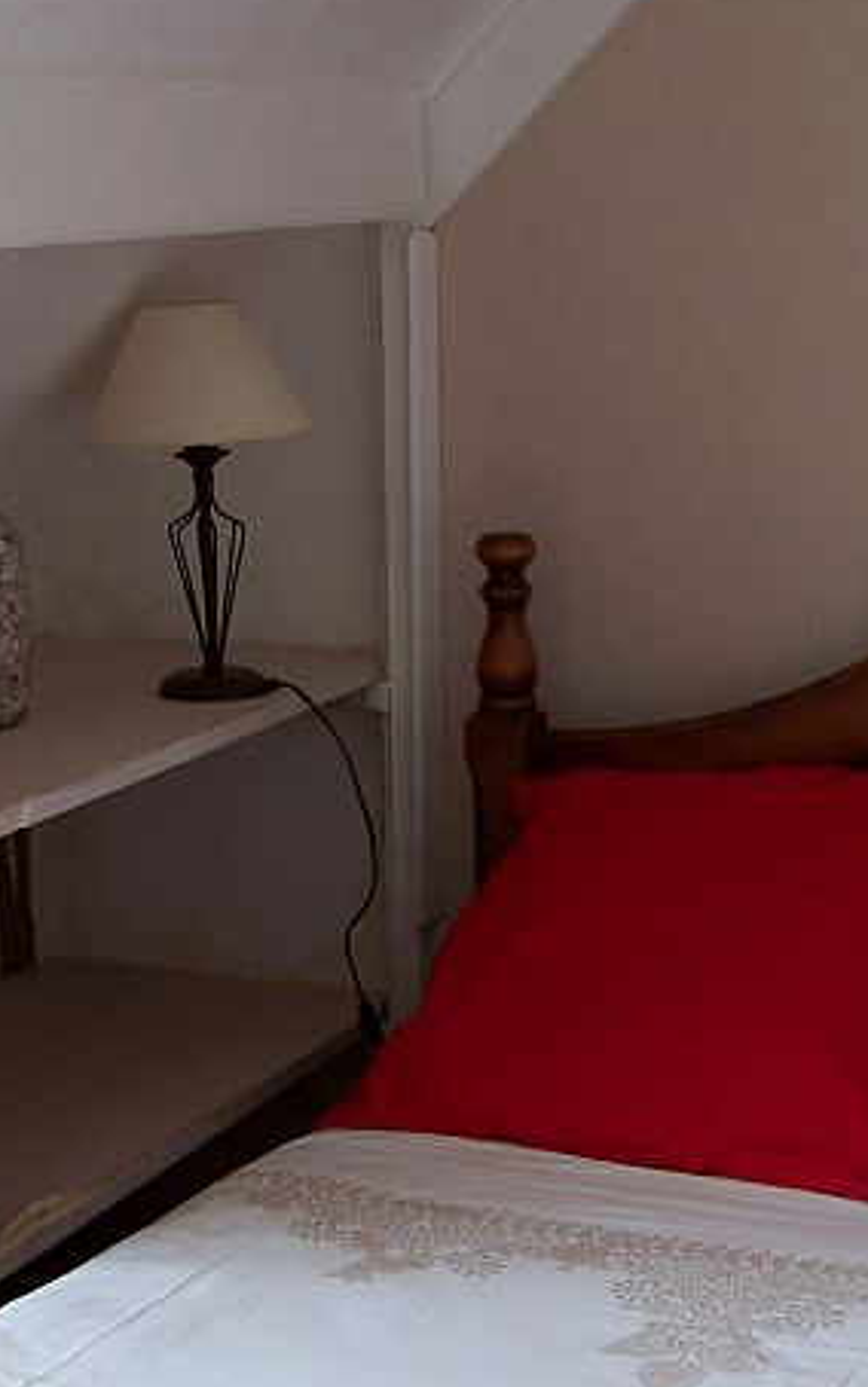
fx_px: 3253
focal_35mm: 86
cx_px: 263
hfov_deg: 15.2
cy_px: 810
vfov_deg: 24.1
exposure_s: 1/50
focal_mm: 5.85
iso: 64
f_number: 2.8
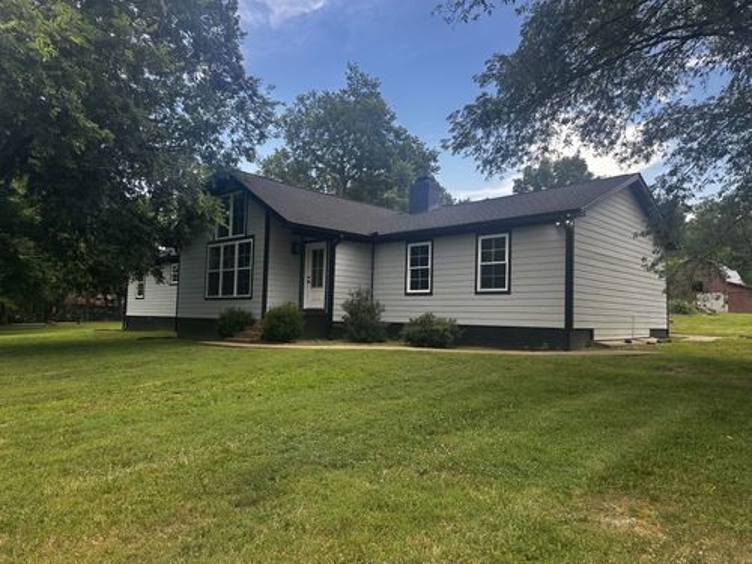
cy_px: 282
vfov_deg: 56.8
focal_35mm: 24
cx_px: 376
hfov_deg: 71.6
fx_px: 521
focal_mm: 6.86
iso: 80
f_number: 1.78
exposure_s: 1/587
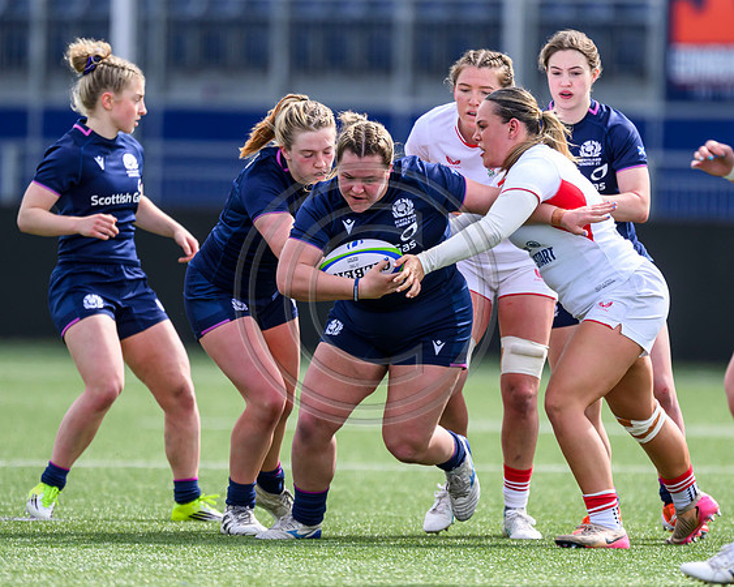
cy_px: 302
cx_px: 396
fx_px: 18787
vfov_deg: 1.8
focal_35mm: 865
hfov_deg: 2.2
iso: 500
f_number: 4
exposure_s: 1/2000
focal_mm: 560
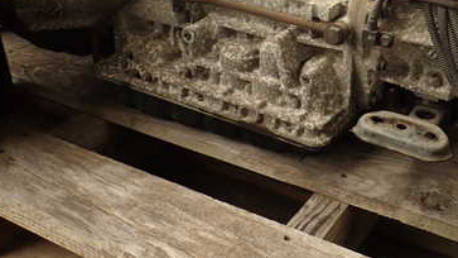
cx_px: 362
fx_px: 546
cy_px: 14
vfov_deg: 25.5
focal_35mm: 45
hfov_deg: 43.5
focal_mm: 4.5
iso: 100
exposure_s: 1/80
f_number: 2.8
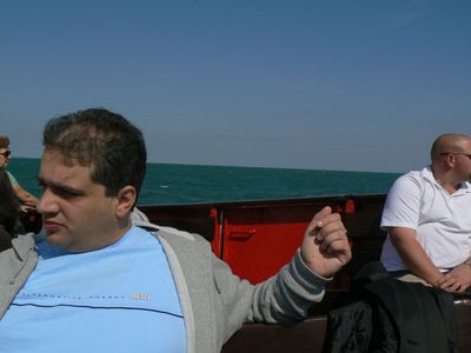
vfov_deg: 39.7
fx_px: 490
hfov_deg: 51.4
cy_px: 176
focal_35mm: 36
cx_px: 236
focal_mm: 6
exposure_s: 1/1000
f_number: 8
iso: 80
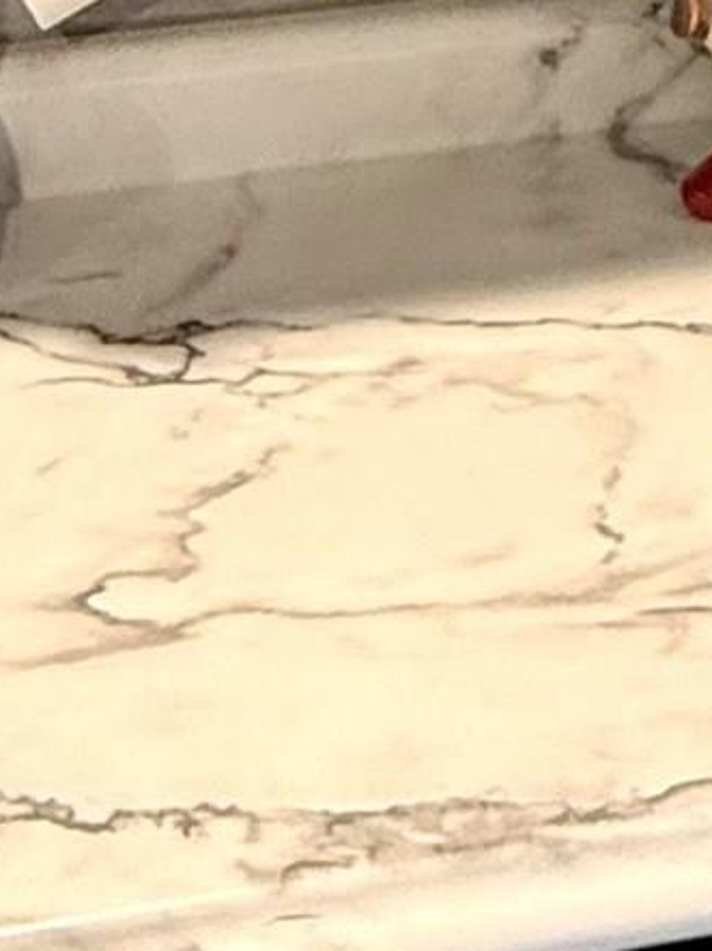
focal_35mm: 73
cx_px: -204
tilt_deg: -9.1
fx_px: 2004
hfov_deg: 18.8
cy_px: -86
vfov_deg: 24.9
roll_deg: +1.3
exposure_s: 1/60
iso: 400
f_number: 2.2
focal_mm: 2.22
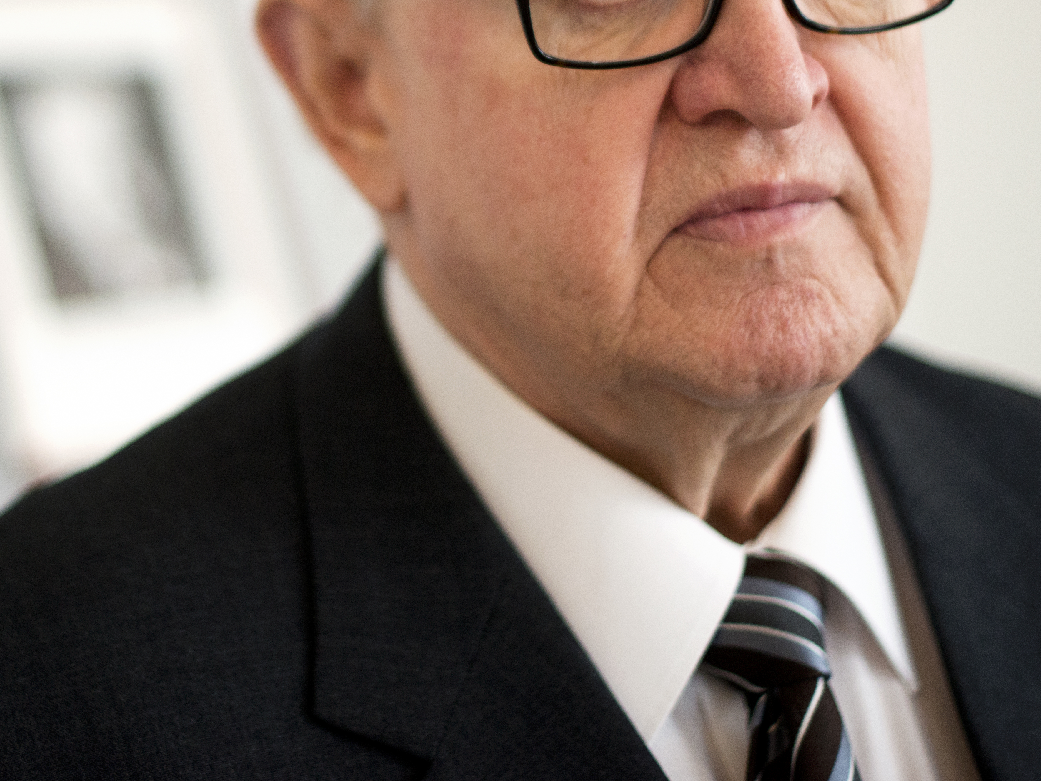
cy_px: 65
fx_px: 3008
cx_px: 336
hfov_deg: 19.6
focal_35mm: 100
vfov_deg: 14.6
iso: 800
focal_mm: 50
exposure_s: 1/800
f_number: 1.6
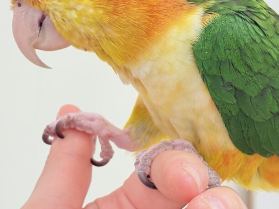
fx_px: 822
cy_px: 20
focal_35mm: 102
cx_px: 201
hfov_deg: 19.2
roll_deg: -0.8
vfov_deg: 14.4
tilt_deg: +13.5
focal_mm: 5.96
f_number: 1.6
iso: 40
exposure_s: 1/50
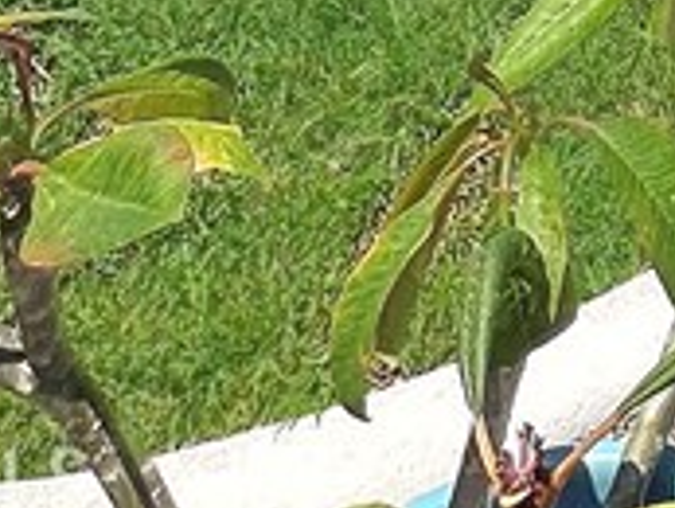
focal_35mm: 77
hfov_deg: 18.0
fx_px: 1503
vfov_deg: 11.7
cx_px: 1323
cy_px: -961
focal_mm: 1.57
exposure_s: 1/1085
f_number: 1.8
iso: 32
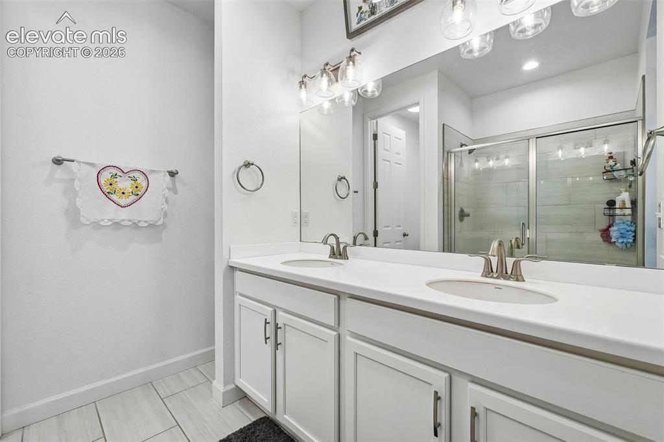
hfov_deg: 100.4
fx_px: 277
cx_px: 332
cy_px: 221
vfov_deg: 77.3
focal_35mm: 15
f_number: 8
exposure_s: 1/80
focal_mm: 10
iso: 800
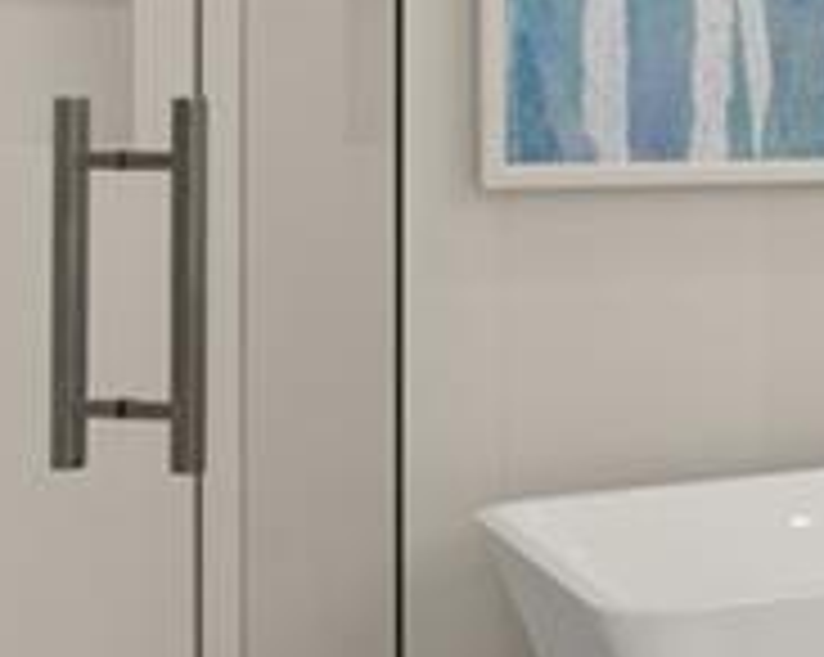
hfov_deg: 19.2
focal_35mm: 84
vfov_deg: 18.1
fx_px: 2046
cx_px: 1315
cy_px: 153
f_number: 8
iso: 400
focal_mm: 16
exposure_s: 1/5
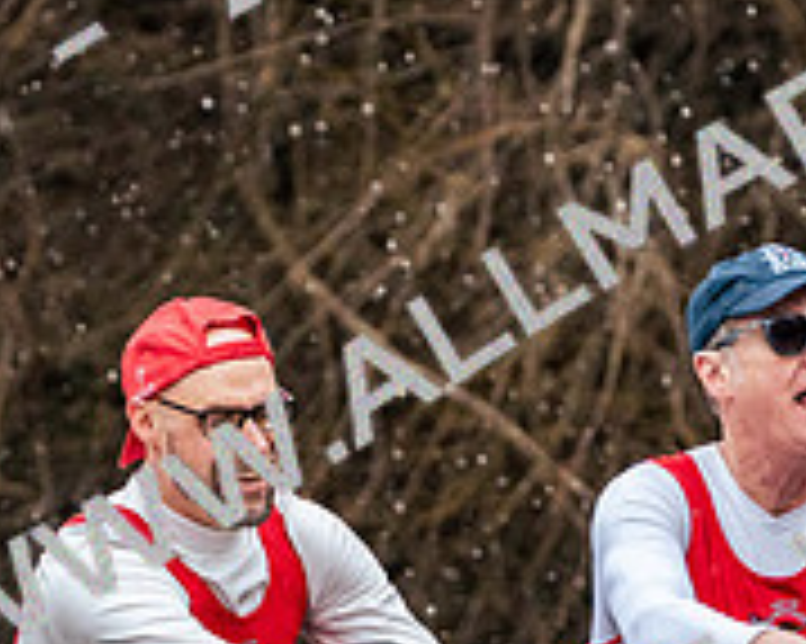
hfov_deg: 1.1
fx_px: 40173
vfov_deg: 0.9
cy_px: 678
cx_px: 459
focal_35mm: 1685
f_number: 7.1
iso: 5000
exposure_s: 1/2000
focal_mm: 553
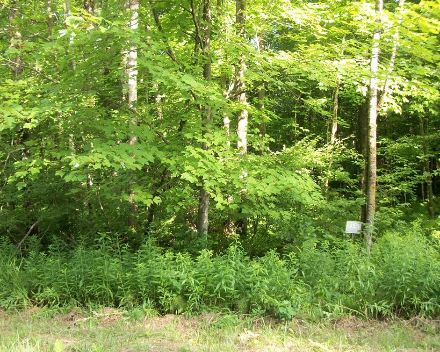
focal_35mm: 34
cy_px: 177
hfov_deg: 52.8
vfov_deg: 43.4
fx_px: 443
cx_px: 221
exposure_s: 1/60
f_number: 2.9
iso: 80
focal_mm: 5.7
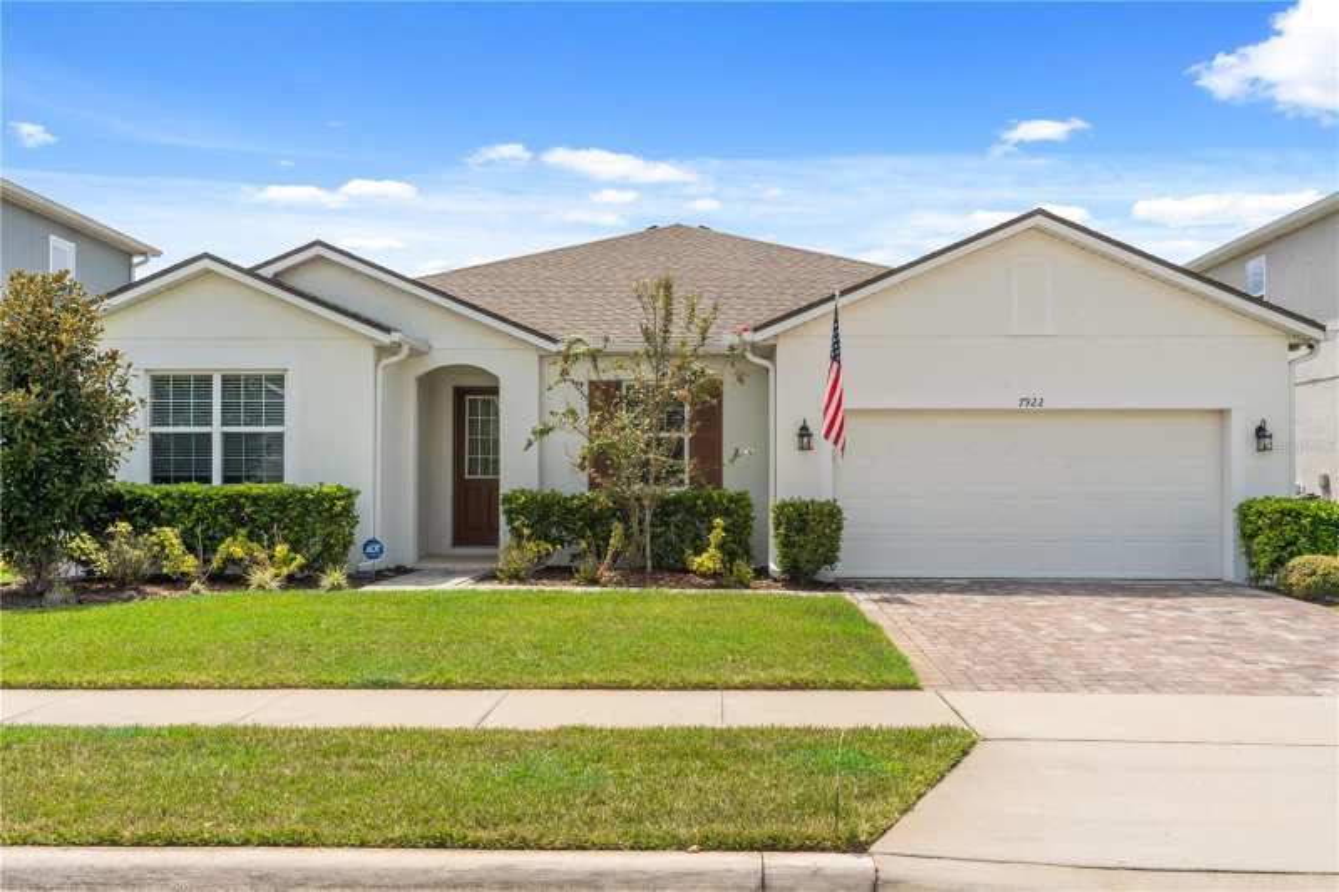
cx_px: 670
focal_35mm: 32
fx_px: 1190
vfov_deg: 41.1
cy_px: 446
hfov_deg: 58.7
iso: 250
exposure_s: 1/125
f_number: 22
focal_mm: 32
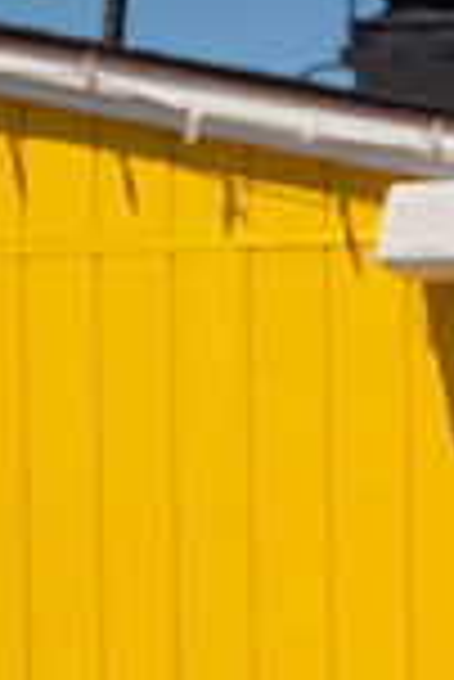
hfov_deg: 9.0
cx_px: 634
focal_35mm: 149
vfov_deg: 13.6
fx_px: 2812
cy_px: 653
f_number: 14
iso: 200
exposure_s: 1/200
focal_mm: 50
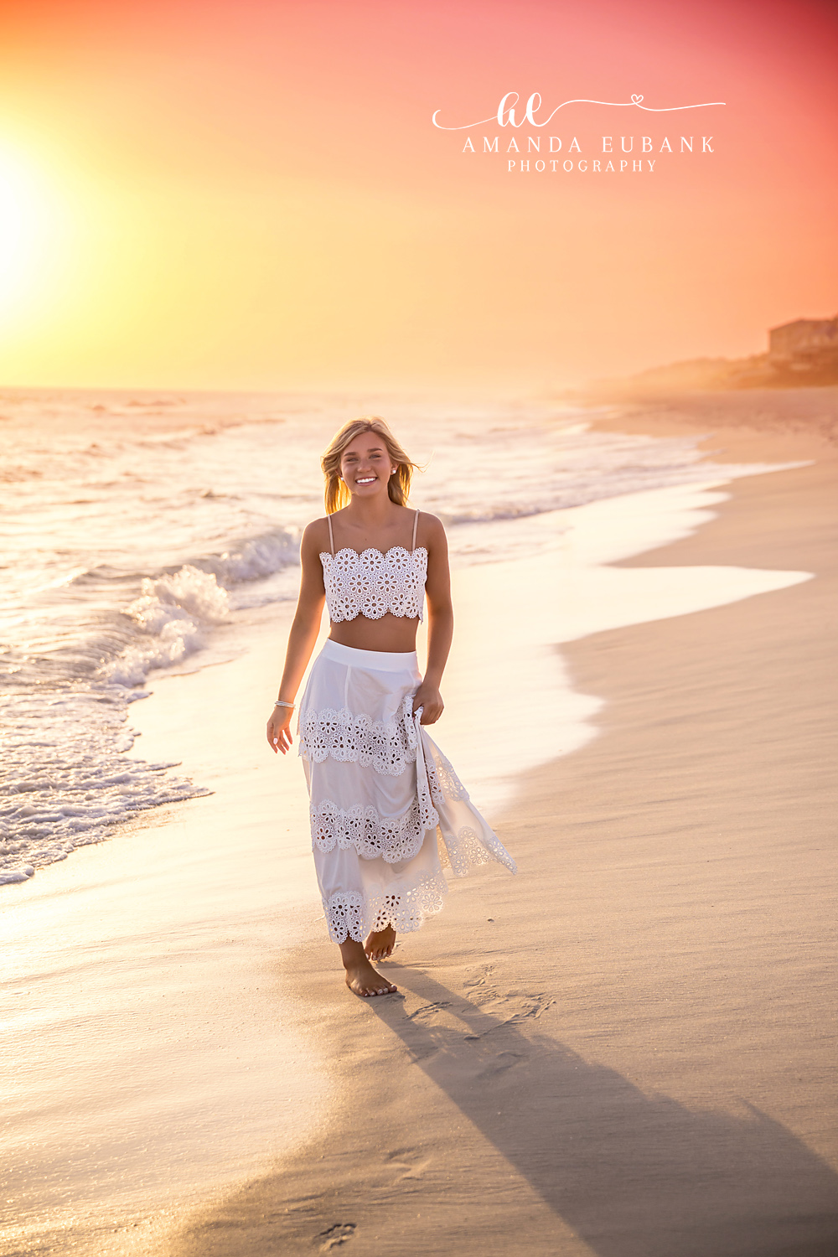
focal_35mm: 64
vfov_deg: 31.4
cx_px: 419
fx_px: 2234
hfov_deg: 21.2
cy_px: 628
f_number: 3.5
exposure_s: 1/2500
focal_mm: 64
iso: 250
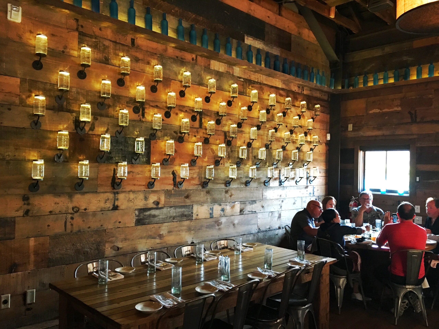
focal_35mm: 29
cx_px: 220
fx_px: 368
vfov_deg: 48.2
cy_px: 164
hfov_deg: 61.7
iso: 200
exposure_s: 1/20
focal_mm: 4.15
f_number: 2.2
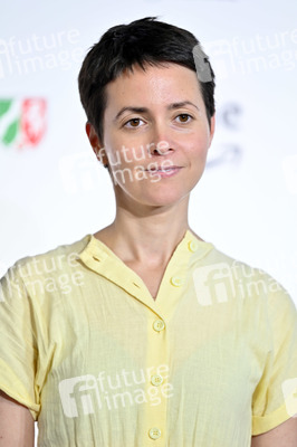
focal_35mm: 160
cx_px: 148
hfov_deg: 8.6
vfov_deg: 12.8
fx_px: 1983
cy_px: 224
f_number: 2.8
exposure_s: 1/320
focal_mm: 160
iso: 640
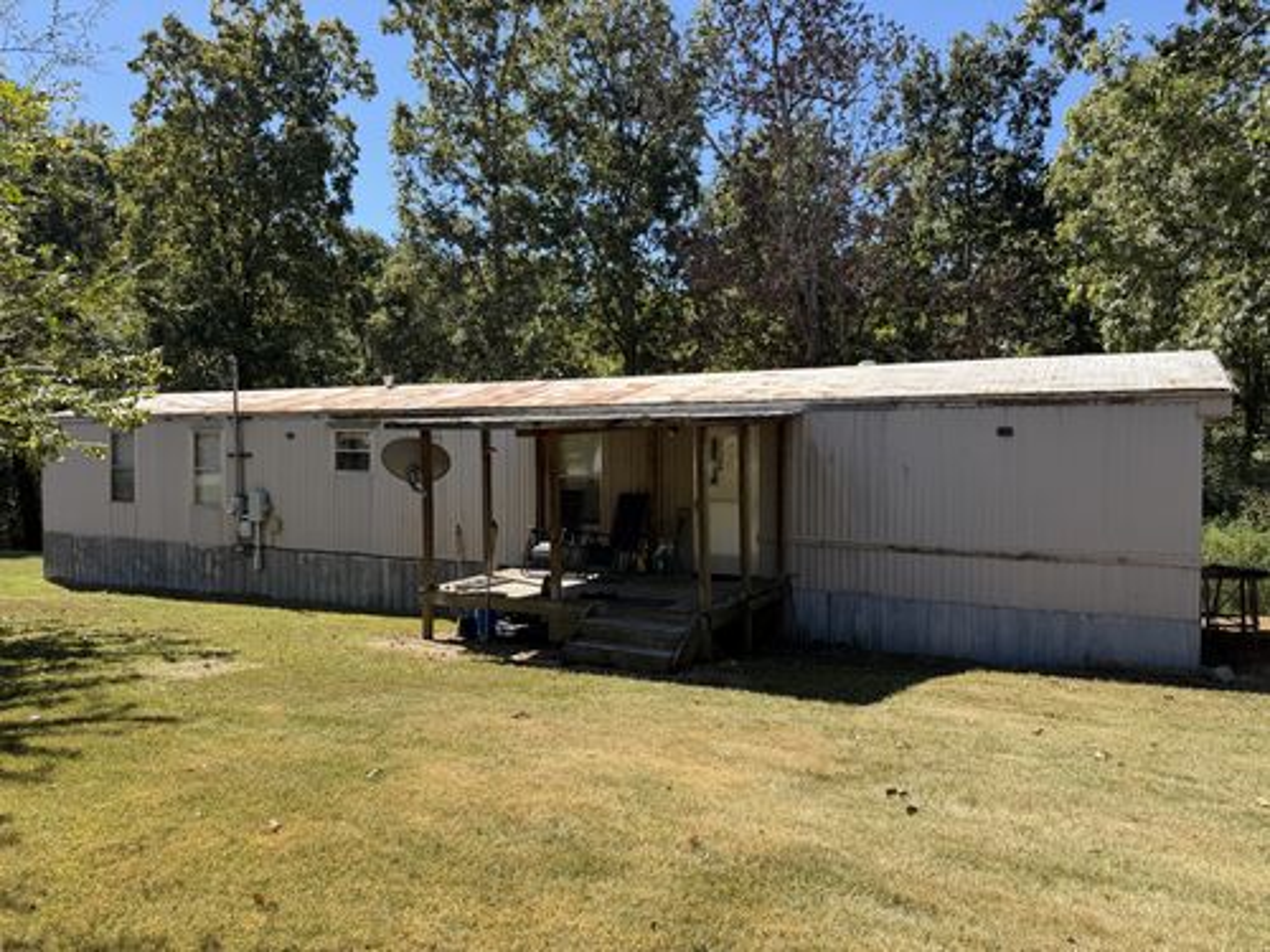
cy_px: 476
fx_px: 881
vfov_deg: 56.8
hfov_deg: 71.6
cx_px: 635
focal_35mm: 24
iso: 80
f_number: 1.78
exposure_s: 1/1949
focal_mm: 6.76
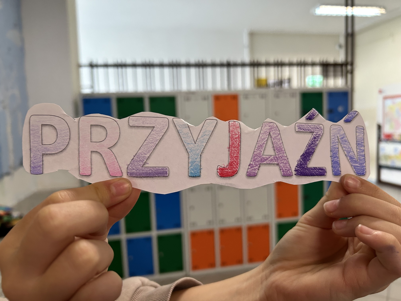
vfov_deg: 53.1
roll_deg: +2.1
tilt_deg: -4.7
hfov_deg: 67.3
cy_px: 150
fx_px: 301
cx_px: 200
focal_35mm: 26
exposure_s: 1/60
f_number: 1.5
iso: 160
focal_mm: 5.7
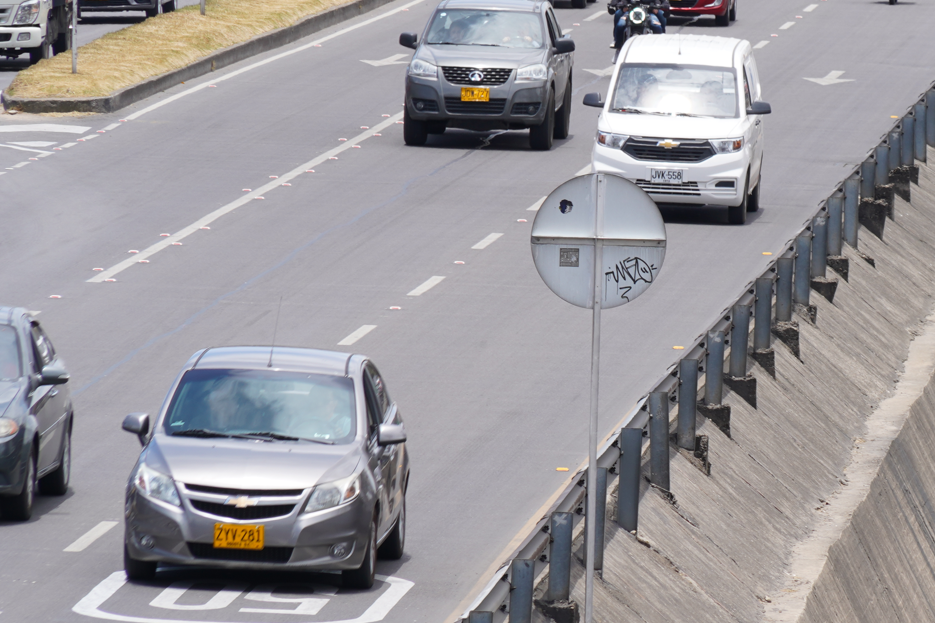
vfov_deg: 2.8
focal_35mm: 488
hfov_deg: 4.2
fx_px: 12673
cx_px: 895
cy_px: 119
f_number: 18
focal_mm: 240
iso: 160
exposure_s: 1/60
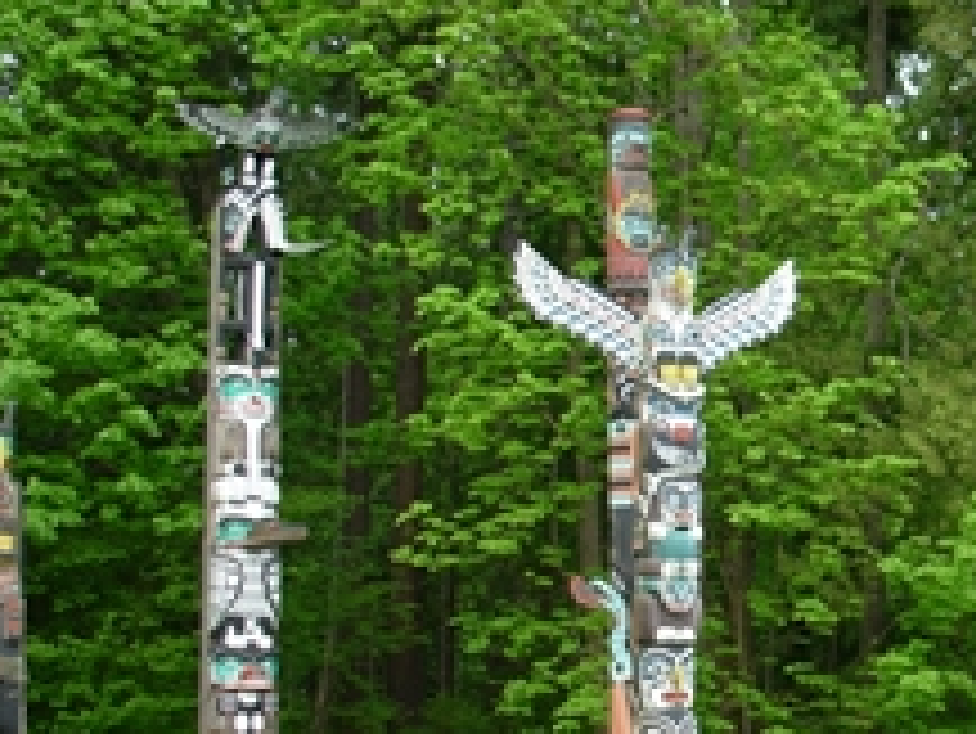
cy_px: 558
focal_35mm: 84
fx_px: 2370
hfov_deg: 22.8
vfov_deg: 17.5
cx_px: 855
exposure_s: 1/128
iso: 50
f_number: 2.9
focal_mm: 6.3
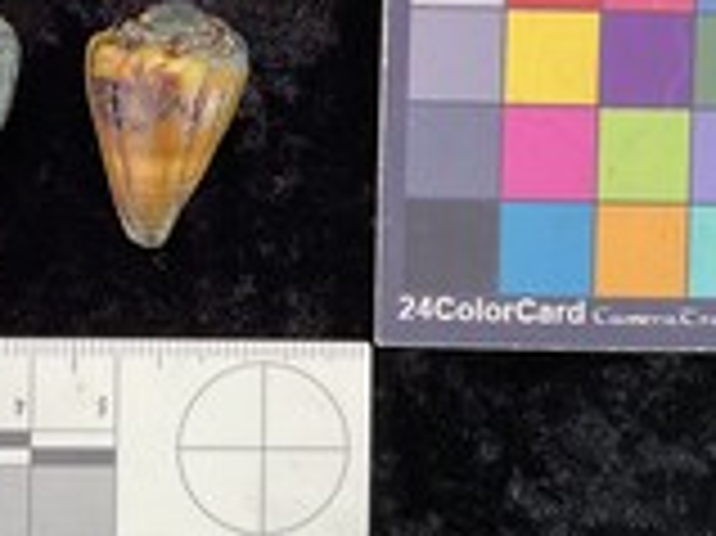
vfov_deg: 22.5
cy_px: 74
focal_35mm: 64
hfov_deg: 29.1
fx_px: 1323
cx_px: 72
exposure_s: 1/60
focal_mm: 3
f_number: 1.8
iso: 64
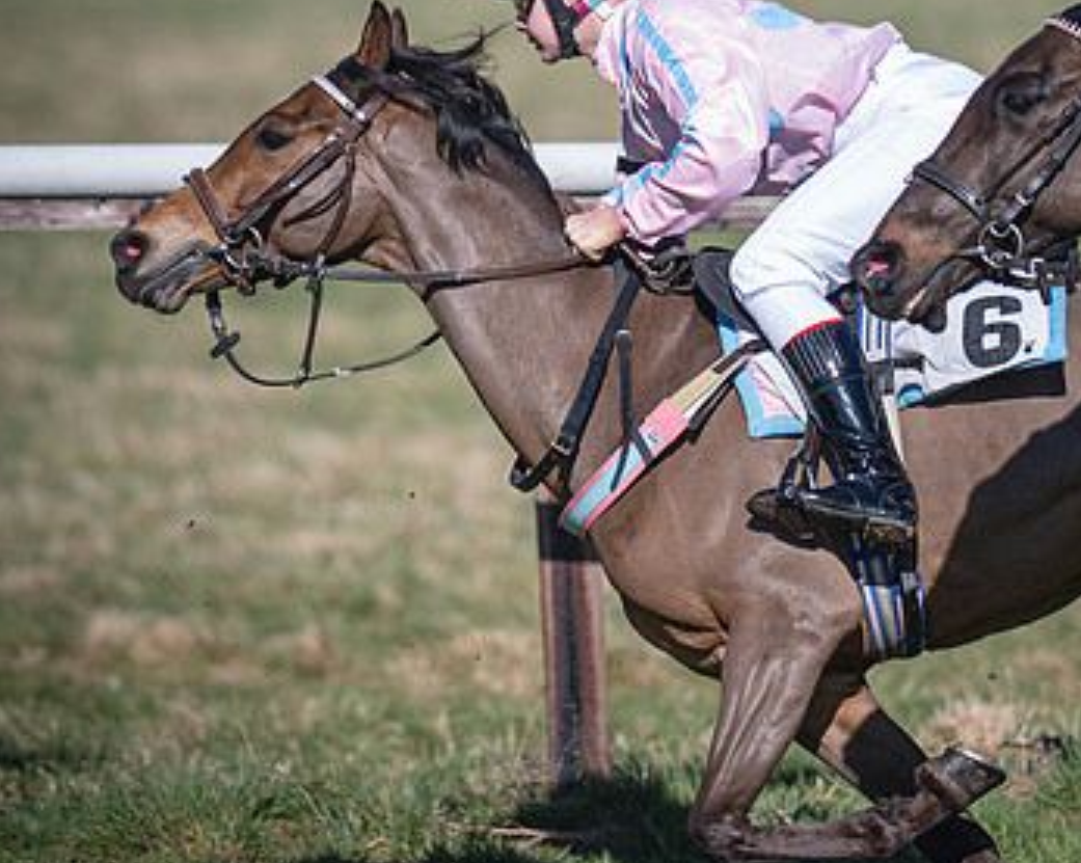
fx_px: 13394
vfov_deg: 3.7
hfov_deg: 4.6
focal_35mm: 419
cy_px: 279
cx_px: 594
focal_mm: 135
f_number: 1.8
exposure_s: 1/4000
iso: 50
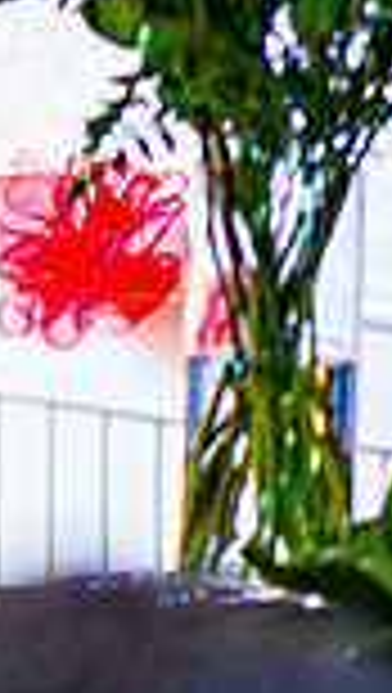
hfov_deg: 1.7
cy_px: -361
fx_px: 12893
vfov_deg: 3.1
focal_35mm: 700
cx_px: -1374
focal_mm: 105
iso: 100
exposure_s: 1/80
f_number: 1.4
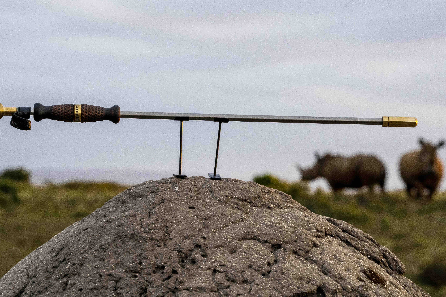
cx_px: 230
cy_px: 162
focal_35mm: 220
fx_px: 2725
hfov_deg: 9.4
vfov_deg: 6.2
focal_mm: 200
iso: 4000
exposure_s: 1/125
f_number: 14
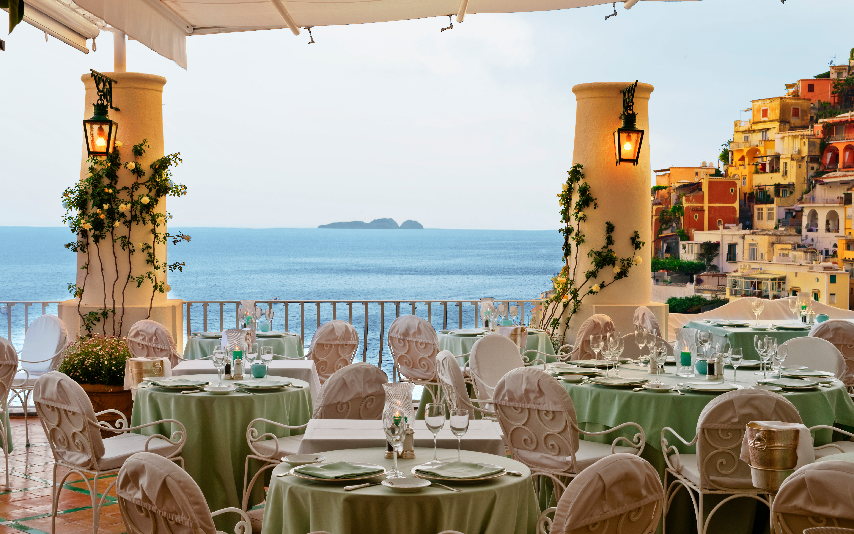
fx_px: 1234
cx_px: 413
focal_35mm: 53
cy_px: 253
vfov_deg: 24.4
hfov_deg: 38.2
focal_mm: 50
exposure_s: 1/5
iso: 100
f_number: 14
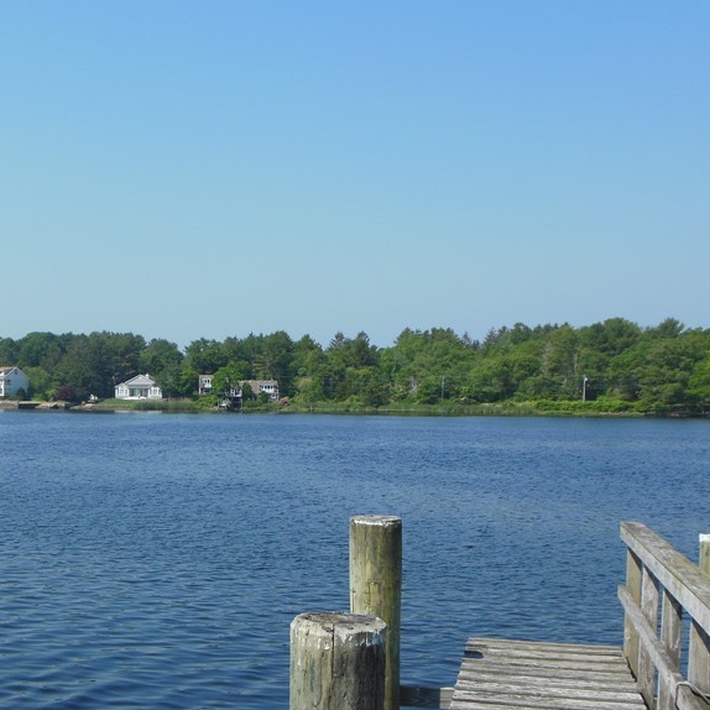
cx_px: 88
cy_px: 419
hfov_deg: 31.4
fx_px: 1207
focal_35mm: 52
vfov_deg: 32.7
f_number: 3.5
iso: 125
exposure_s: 1/1250
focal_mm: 6
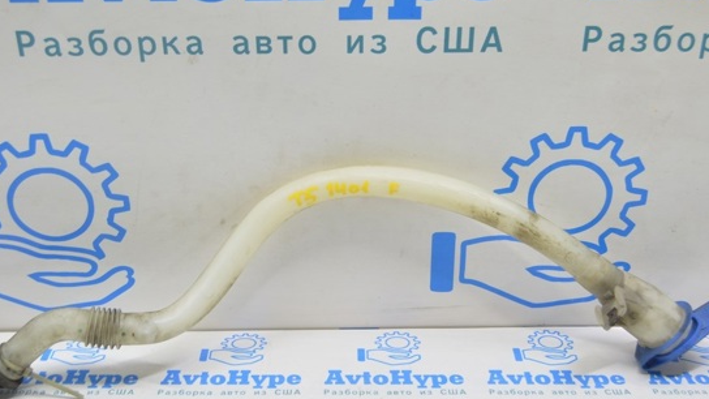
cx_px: 344
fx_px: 902
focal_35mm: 48
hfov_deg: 42.9
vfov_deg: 24.9
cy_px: 207
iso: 400
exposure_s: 1/20
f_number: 5.6
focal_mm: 26
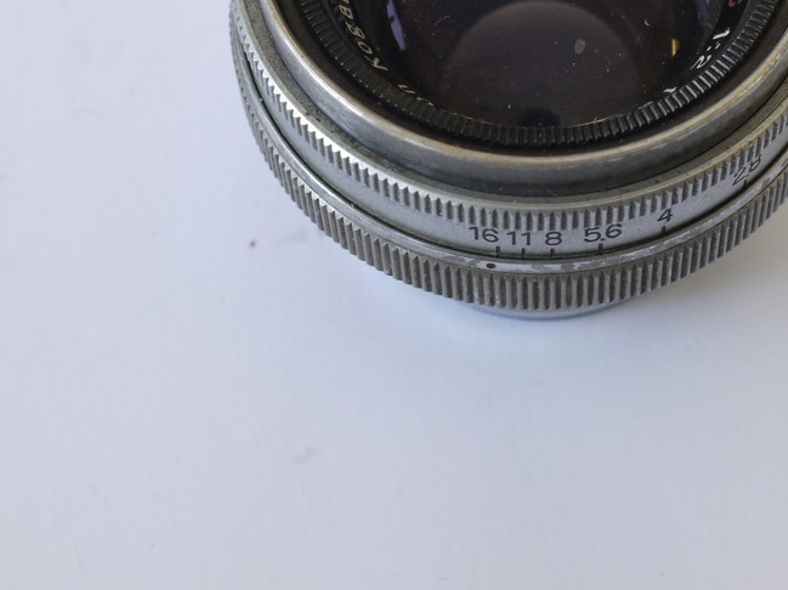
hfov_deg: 17.7
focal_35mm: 111
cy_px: 55
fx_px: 2525
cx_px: 560
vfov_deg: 13.2
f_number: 8
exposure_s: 1/25
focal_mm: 30
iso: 400
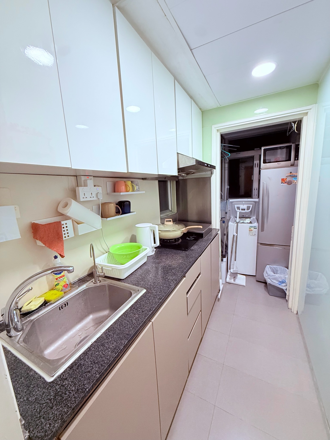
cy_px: 220
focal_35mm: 14
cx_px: 165
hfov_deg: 85.7
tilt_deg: -11.0
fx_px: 178
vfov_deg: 102.1
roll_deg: +2.8
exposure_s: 1/100
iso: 250
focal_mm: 2.22
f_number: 2.2
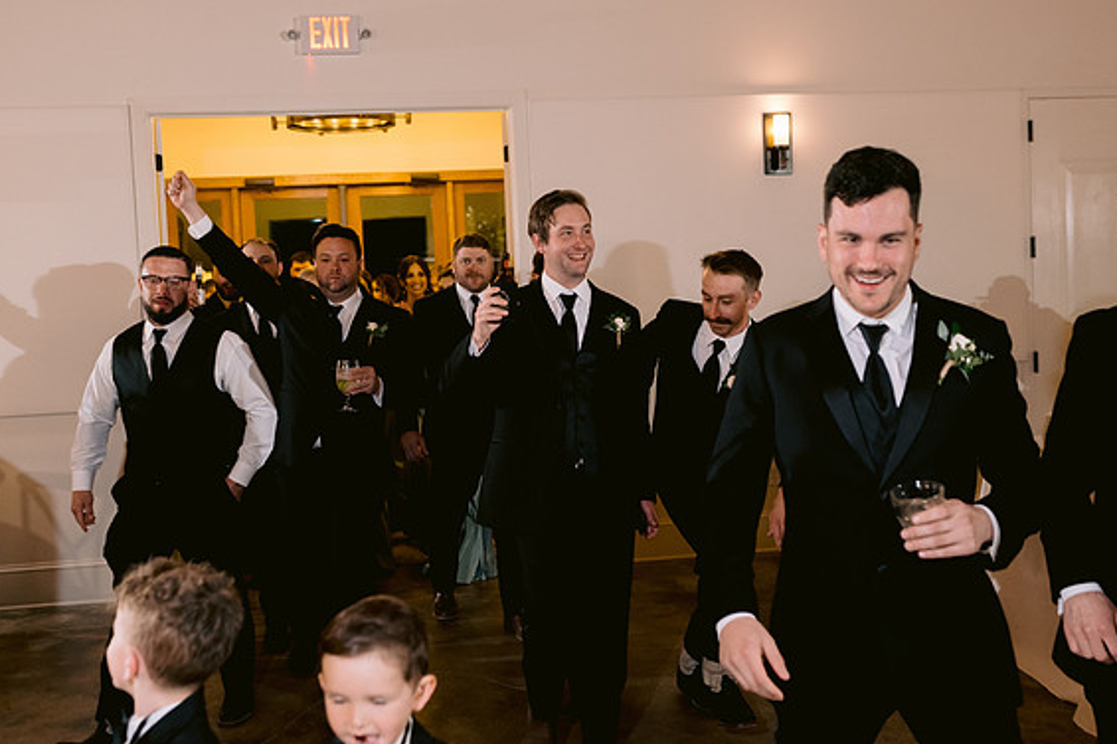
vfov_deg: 34.1
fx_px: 1209
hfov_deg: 49.5
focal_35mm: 39
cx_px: 522
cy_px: 341
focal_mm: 35
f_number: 3.2
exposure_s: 1/125
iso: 1600
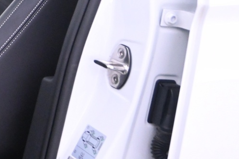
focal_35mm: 95
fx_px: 629
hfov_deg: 18.8
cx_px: -124
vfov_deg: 14.2
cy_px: 2
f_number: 3.8
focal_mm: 19.5
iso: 3200
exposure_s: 1/30
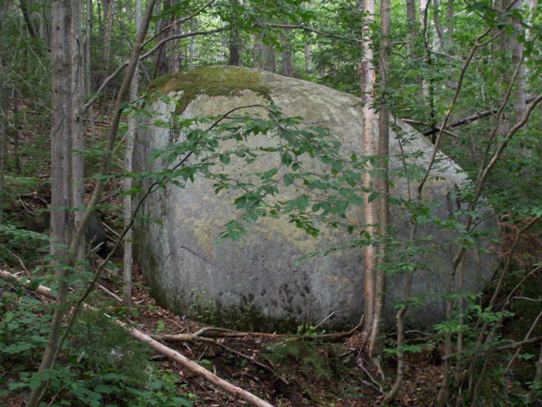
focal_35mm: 64
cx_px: 271
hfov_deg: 30.3
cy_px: 204
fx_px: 1002
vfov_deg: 22.9
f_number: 3.2
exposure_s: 1/60
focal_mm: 10.7
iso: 400
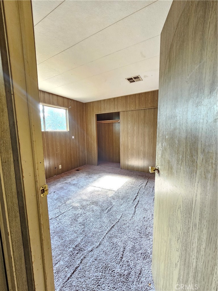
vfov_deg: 106.2
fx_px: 109
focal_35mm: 13
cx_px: 109
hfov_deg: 89.9
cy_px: 146
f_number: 2.2
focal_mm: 2.2
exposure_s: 1/30
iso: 400
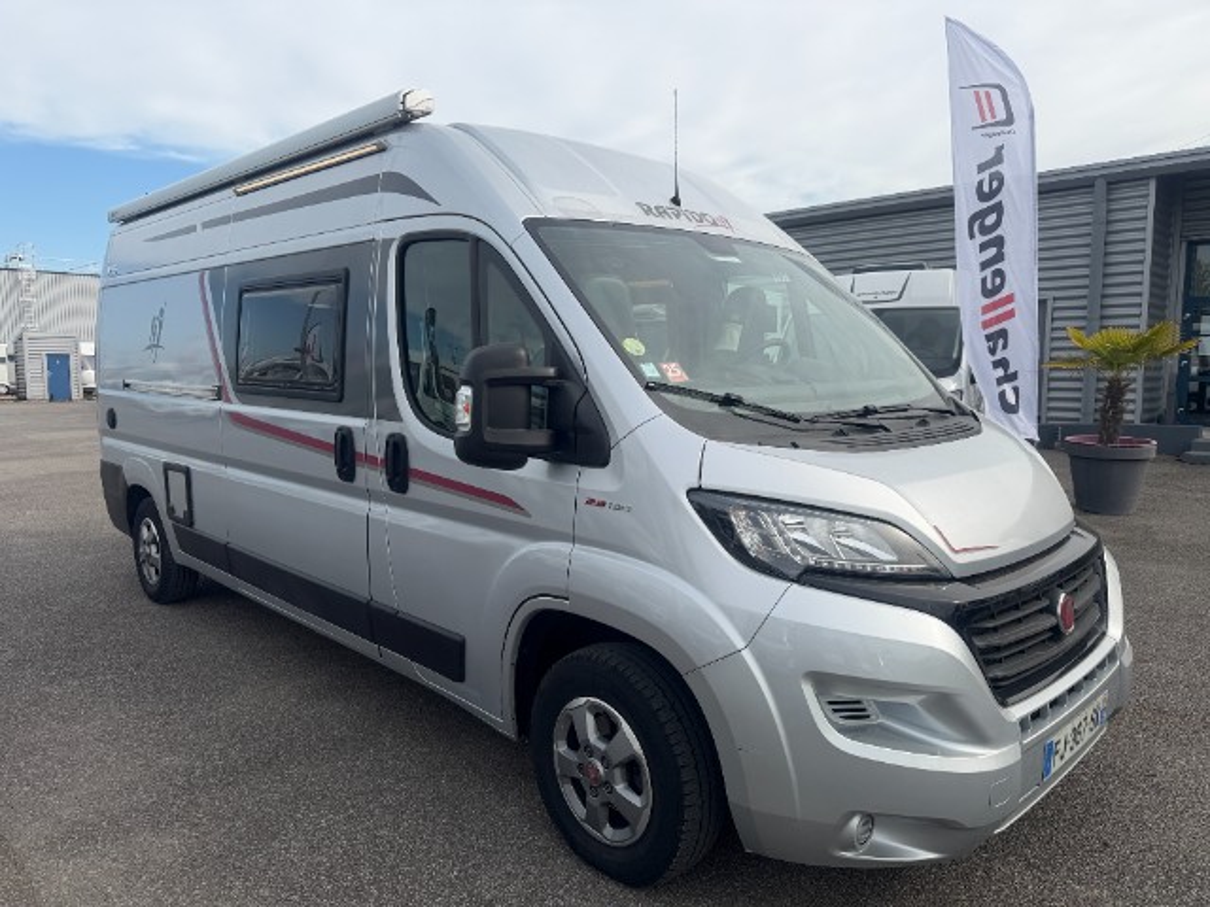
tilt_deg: -5.9
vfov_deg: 56.8
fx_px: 839
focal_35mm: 24
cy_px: 454
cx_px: 605
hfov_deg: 71.6
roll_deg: -0.1
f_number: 1.78
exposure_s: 1/4167
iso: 80
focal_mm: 6.76
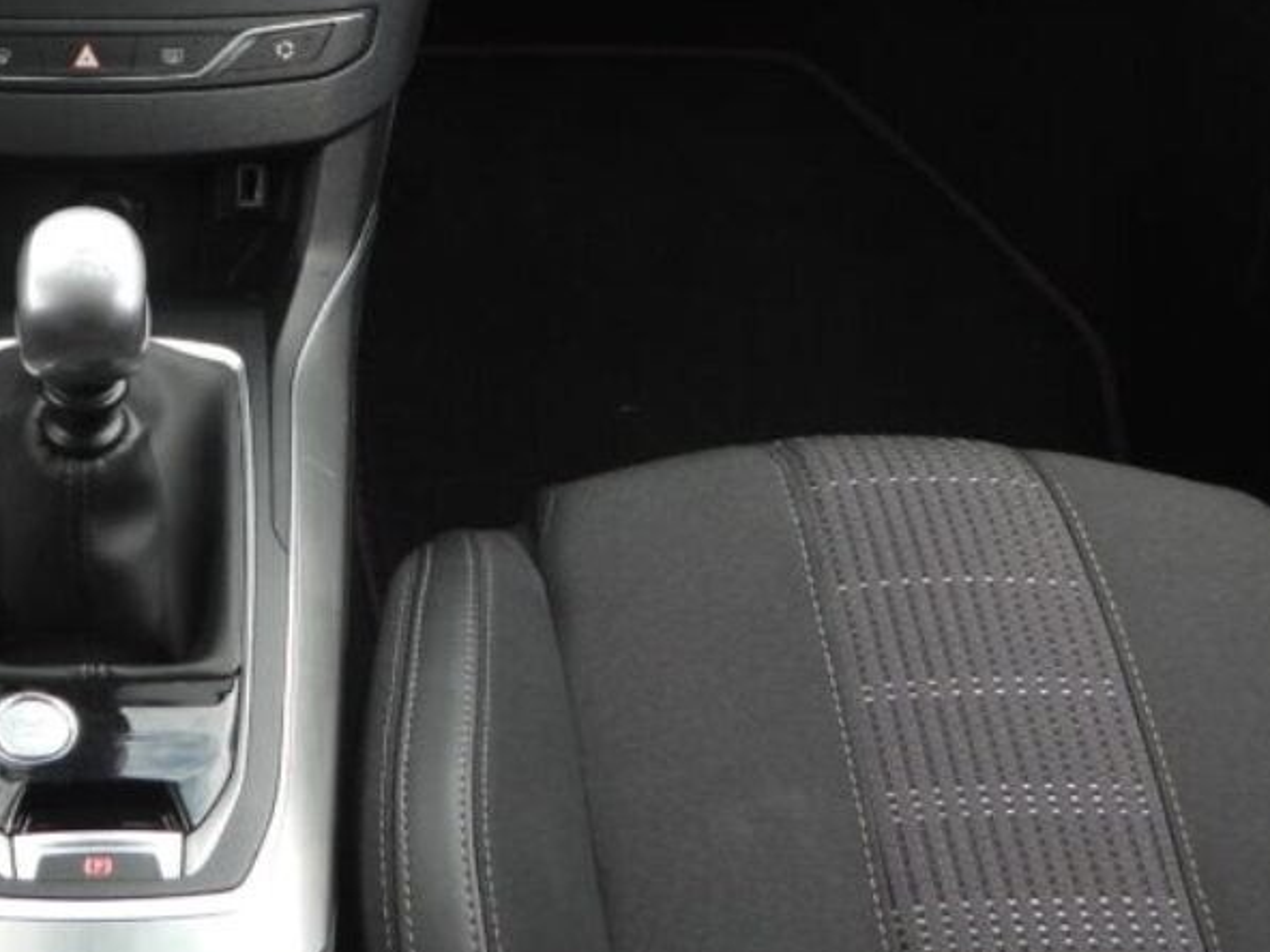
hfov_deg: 28.5
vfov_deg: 22.1
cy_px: 111
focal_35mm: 65
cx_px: 103
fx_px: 2385
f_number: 2.8
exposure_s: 1/40
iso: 100
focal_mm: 4.3
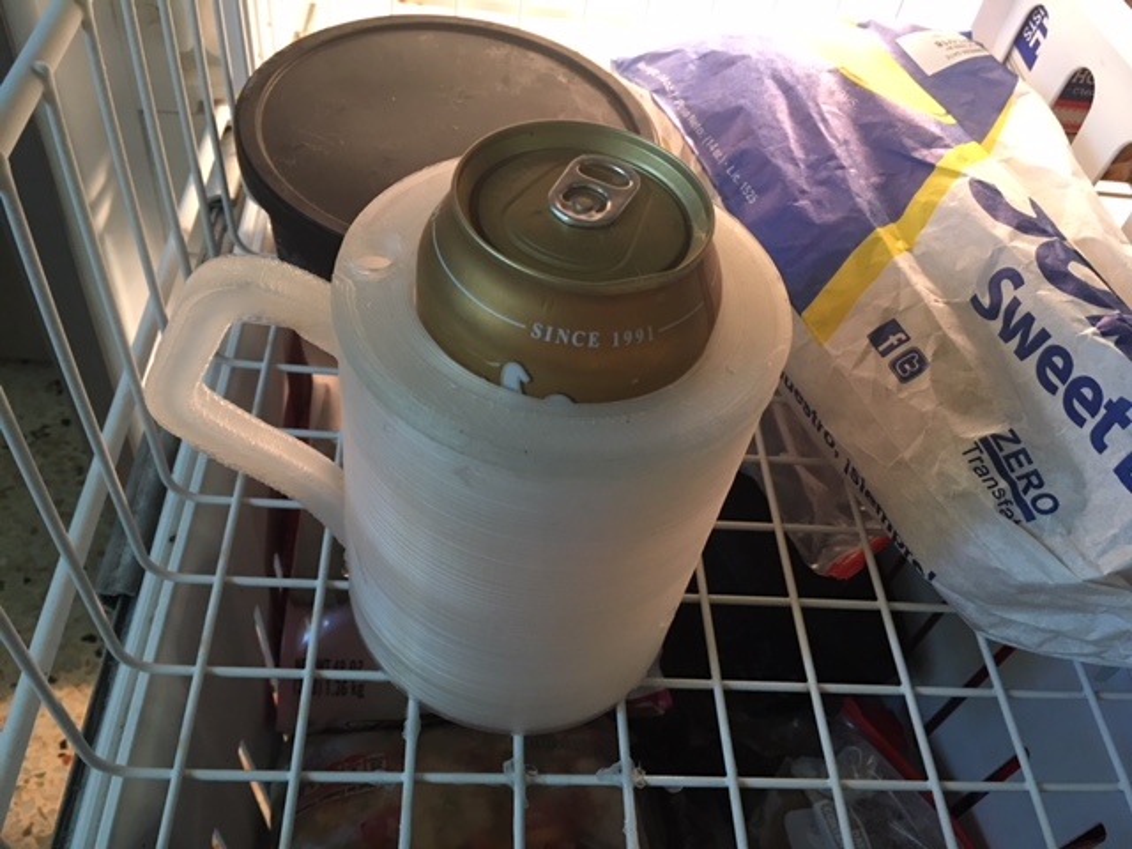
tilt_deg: -48.0
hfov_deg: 61.7
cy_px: 424
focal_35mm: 29
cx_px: 566
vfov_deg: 48.2
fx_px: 948
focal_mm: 4.15
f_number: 2.2
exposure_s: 1/15
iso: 100
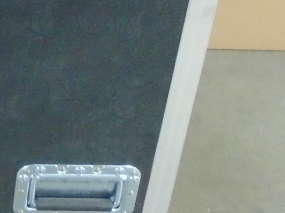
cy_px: -130
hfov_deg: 14.4
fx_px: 1045
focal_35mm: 127
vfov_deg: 11.1
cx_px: -156
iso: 400
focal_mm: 4.6
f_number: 3.2
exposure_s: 1/5
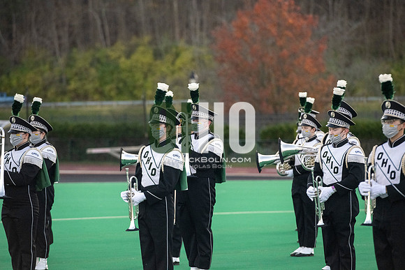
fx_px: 2250
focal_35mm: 200
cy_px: 135
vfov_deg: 6.9
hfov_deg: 10.3
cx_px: 202
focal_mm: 200
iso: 5000
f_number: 4.5
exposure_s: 1/5000
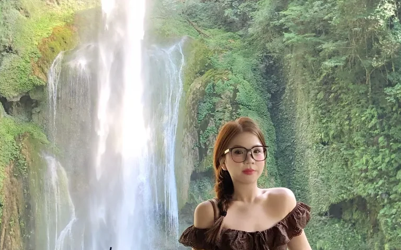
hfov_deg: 36.1
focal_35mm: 56
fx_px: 612
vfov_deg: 22.4
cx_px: 249
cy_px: 237
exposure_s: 1/128
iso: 20
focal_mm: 3.99
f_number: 1.8
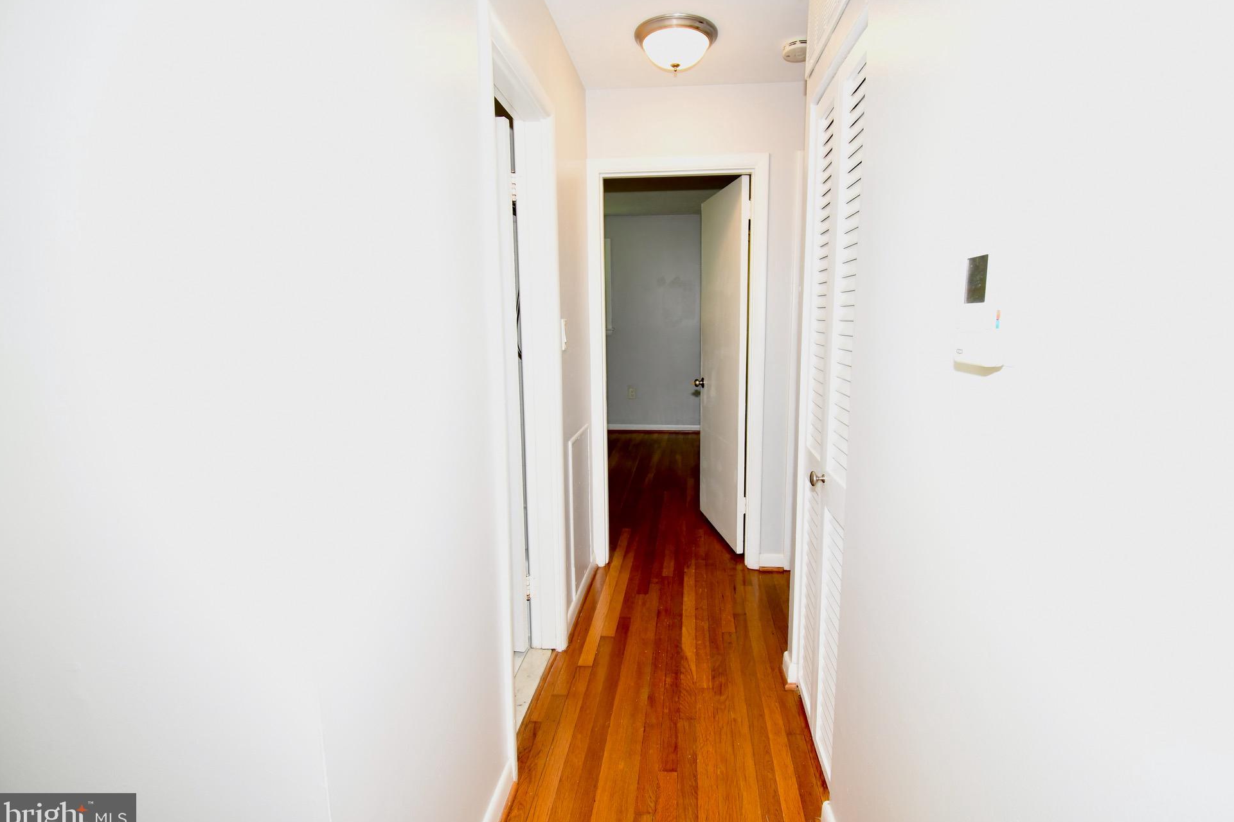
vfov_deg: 73.7
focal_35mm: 16
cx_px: 652
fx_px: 548
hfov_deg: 96.6
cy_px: 402
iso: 450
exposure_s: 1/60
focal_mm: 10
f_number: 4.5
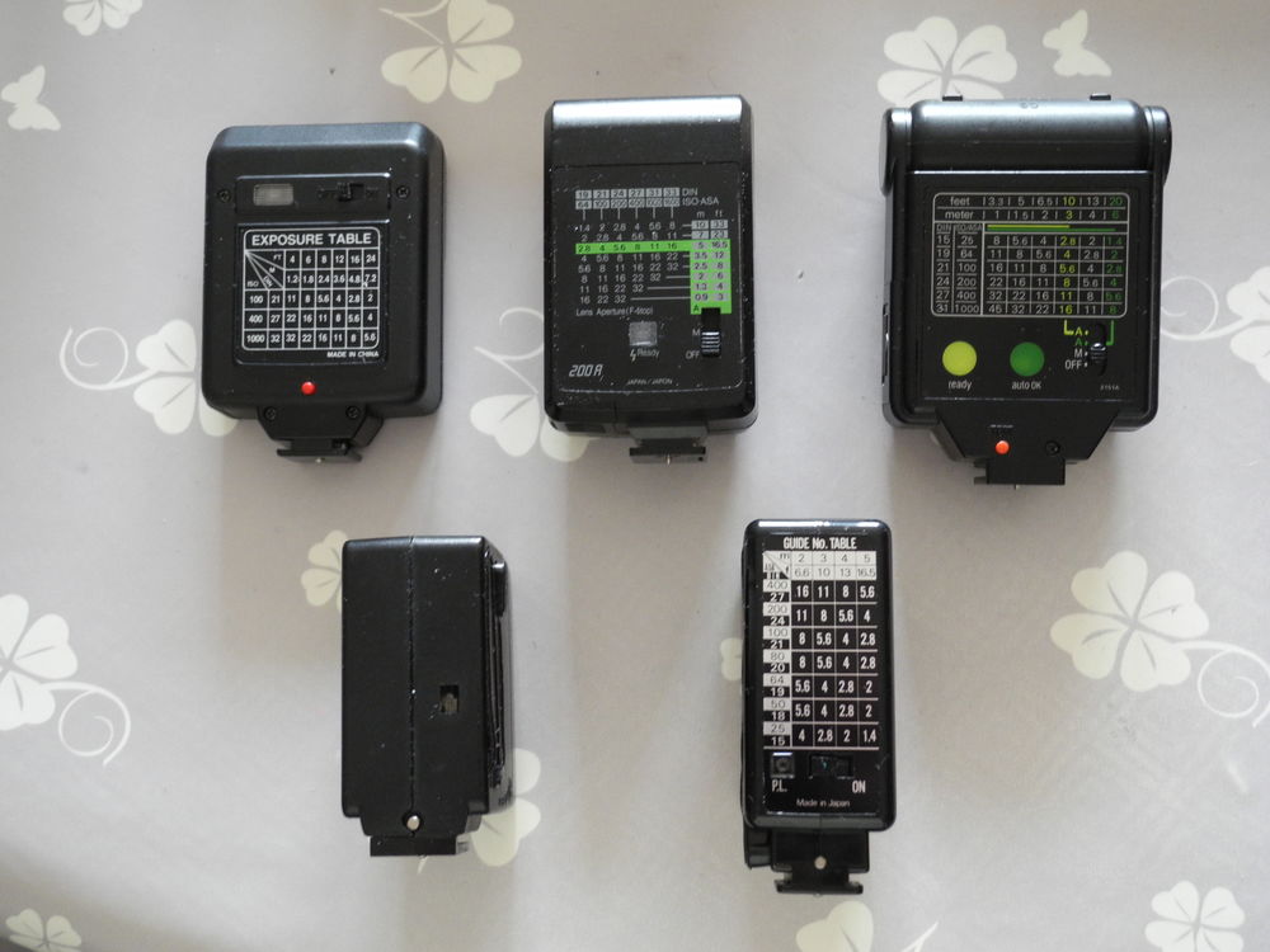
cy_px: 476
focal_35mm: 41
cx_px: 635
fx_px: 1504
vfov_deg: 35.1
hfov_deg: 45.8
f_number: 3.2
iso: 400
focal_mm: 8.8
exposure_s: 1/24
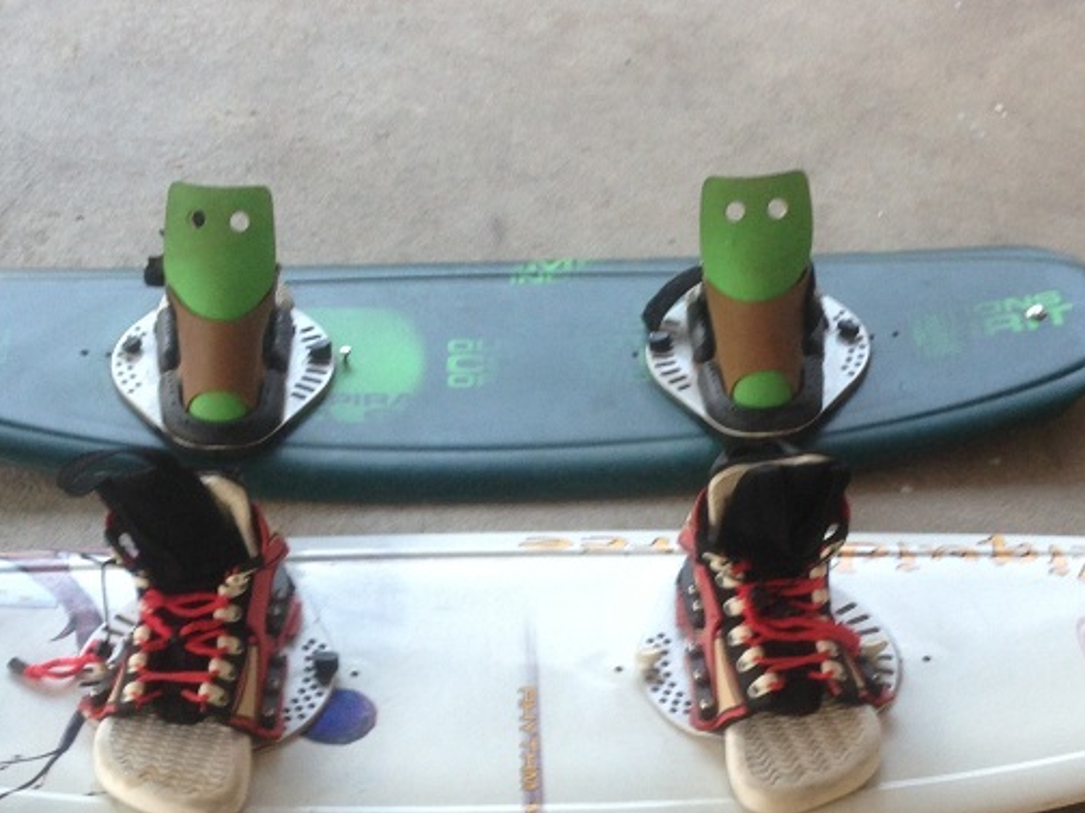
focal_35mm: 67
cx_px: 502
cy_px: 759
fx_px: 2100
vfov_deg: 21.4
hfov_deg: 29.0
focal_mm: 4.13
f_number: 2.4
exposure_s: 1/24
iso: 50
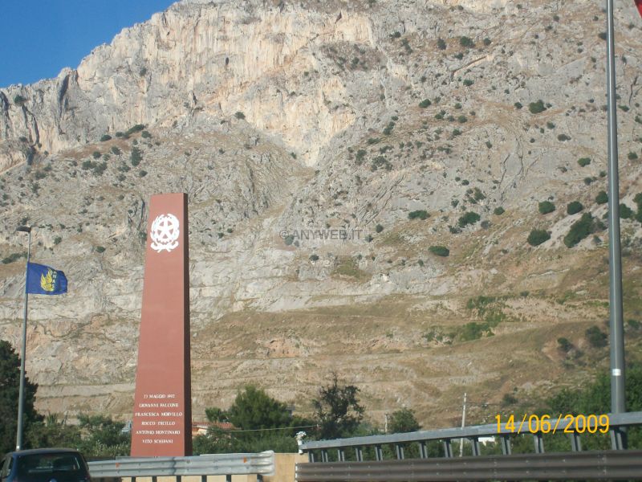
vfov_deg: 17.4
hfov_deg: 23.0
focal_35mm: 85
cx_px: 321
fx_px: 1576
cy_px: 241
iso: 80
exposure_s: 1/616
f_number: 4.2
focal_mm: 14.1
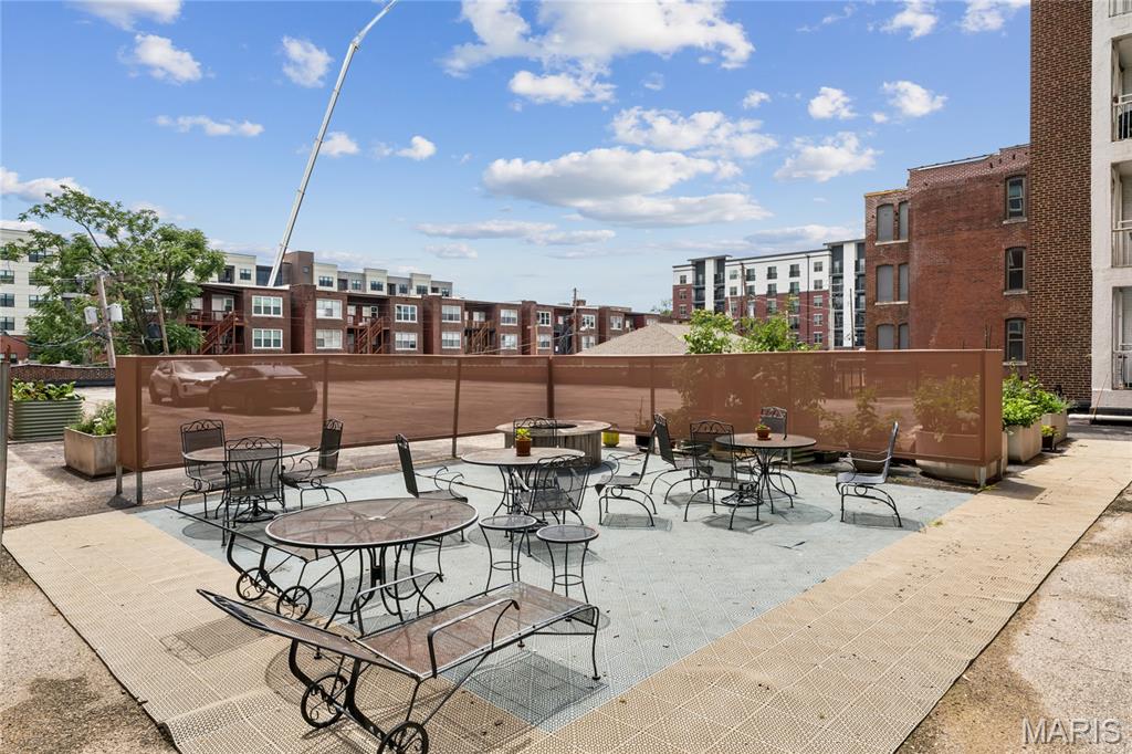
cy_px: 377
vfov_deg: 59.0
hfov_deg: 80.7
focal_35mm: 21
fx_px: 666
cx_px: 566
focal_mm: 21.2
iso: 100
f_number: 22
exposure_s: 1/20
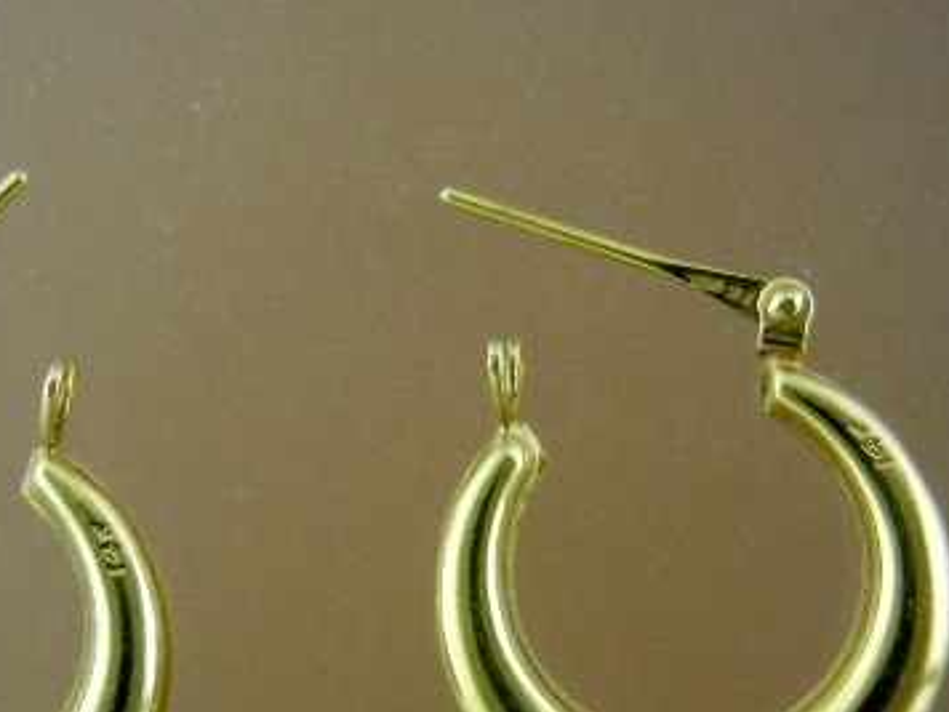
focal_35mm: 106
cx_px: 307
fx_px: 2906
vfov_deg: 13.9
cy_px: 504
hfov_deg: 18.5
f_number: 4
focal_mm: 10.6
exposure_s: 1/6.2
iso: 200
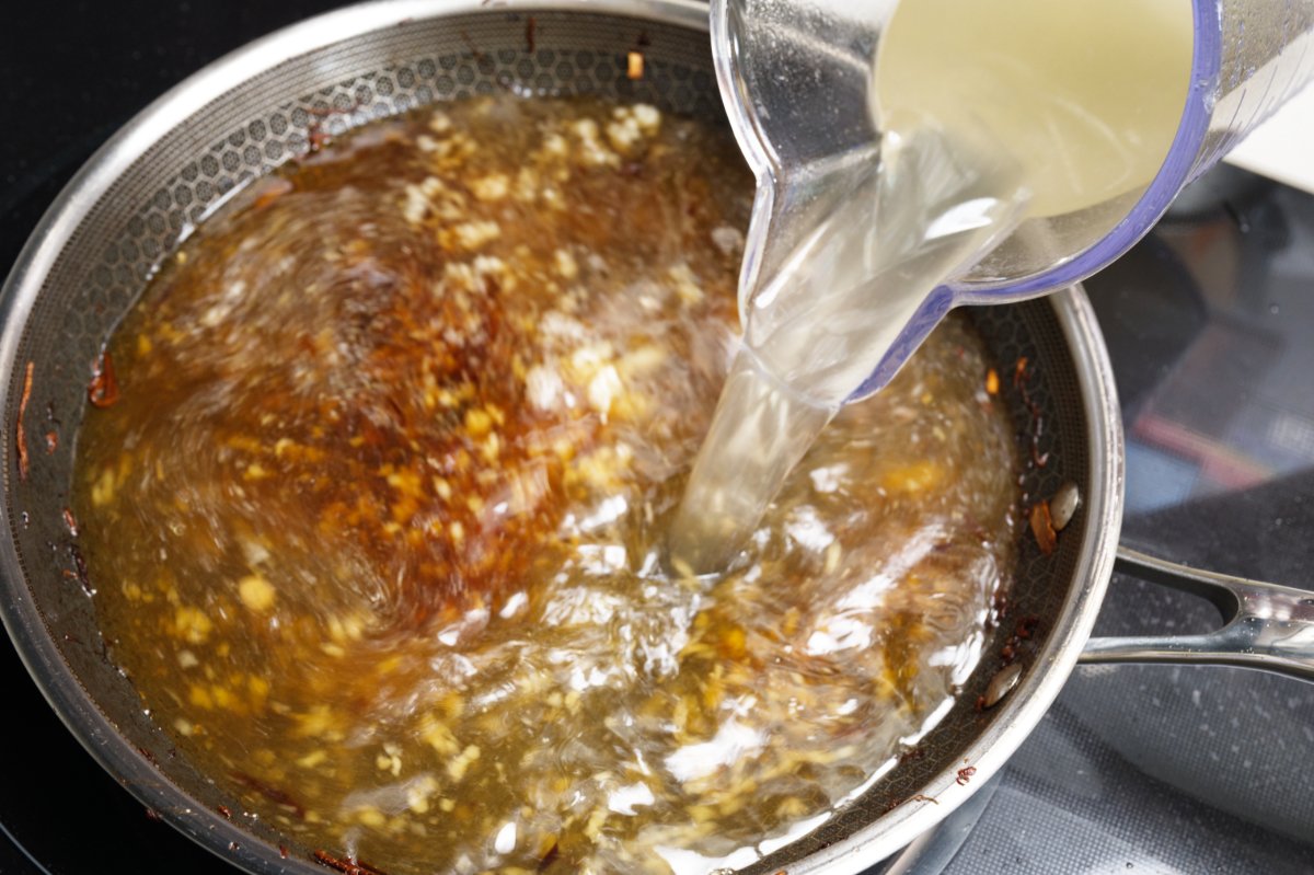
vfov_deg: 27.5
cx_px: 657
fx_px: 1788
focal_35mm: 49
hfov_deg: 40.4
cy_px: 438
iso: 1000
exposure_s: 1/50
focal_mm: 49
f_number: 8
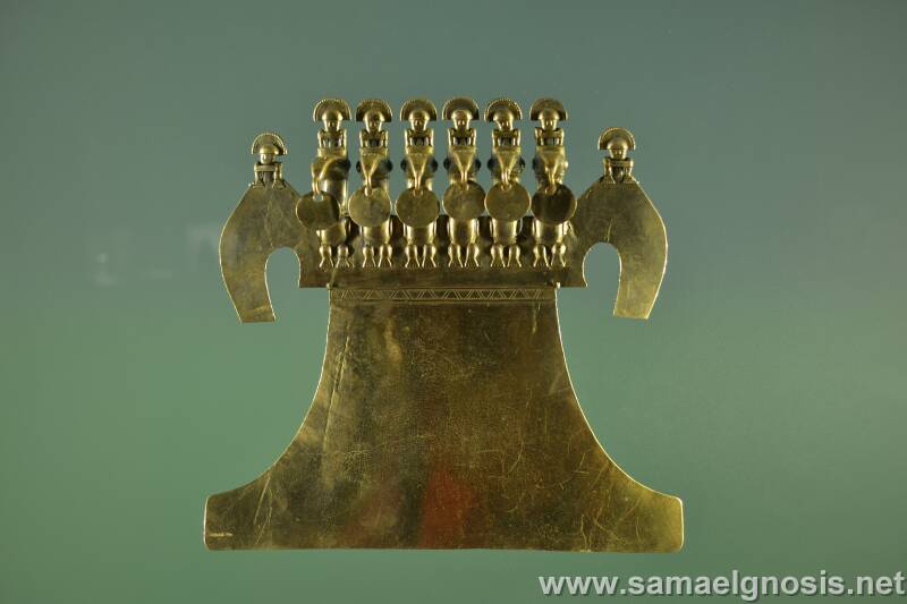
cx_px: 454
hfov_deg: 61.9
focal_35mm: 30
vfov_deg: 43.6
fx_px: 756
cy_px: 302
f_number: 3.8
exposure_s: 1/8
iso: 100
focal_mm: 20
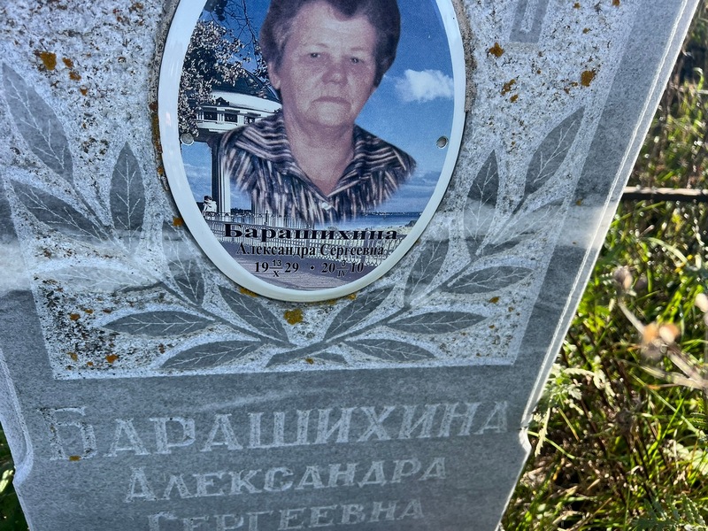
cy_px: 266
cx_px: 354
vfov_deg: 53.1
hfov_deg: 67.3
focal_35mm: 26
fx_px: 532
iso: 50
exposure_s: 1/1100
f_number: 1.5
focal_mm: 5.7
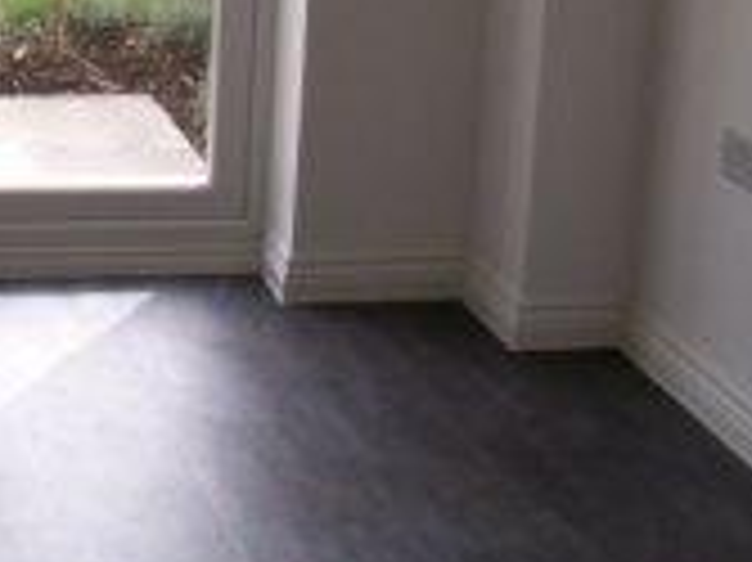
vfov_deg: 15.1
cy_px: -130
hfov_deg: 19.3
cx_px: -221
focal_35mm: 94
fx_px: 2041
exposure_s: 1/100
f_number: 4
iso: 50
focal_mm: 5.86
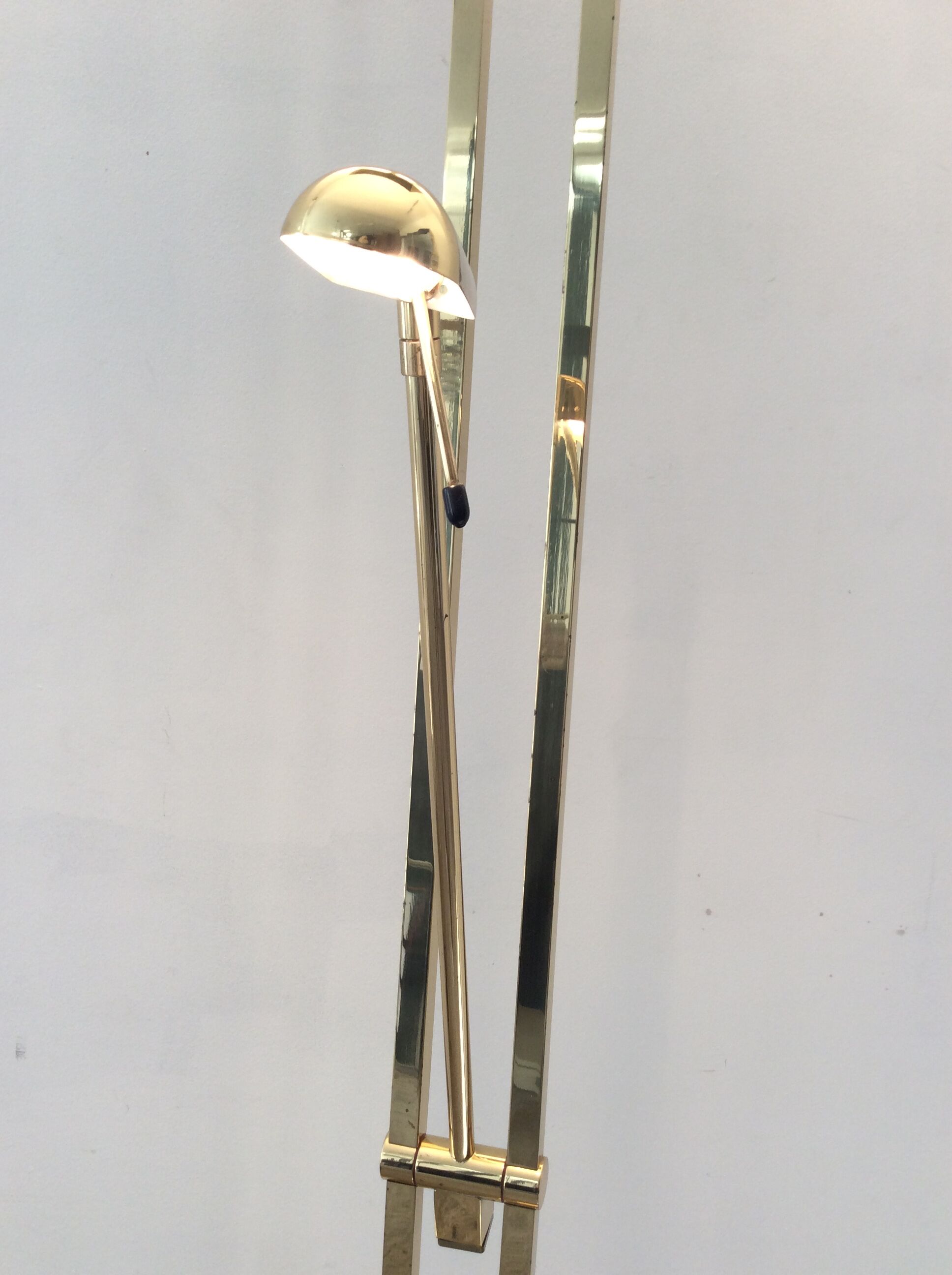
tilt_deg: -5.4
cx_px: 476
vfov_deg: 56.9
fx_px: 1177
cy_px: 638
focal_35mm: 32
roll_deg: -3.6
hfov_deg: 44.1
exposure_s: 1/50
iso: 32
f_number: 2.4
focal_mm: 3.3
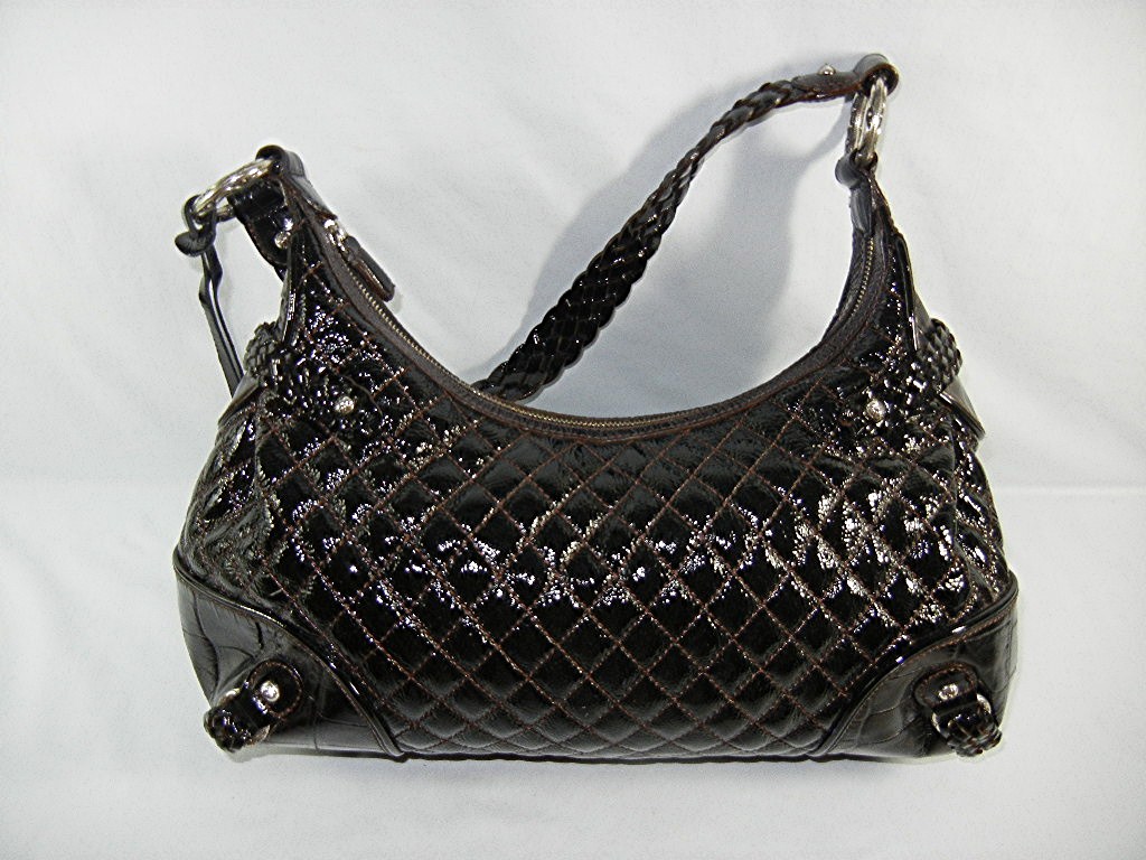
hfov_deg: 60.0
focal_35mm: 30
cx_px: 573
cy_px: 430
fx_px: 993
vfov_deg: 46.8
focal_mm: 5.4
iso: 200
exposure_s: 1/30
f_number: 3.5
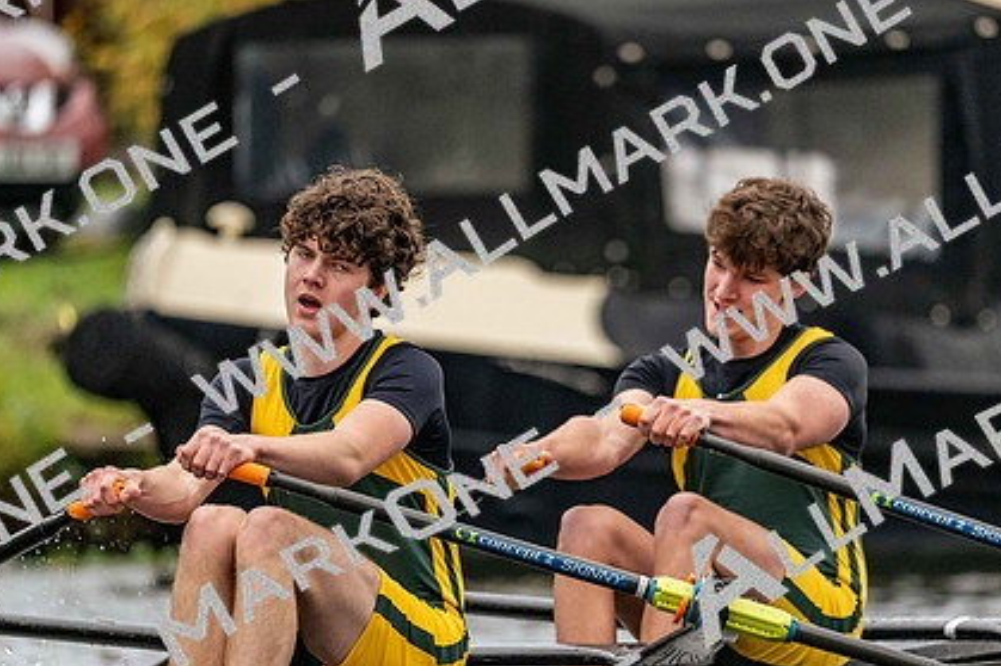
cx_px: 487
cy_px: 421
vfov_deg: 2.5
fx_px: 15397
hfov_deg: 3.7
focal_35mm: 554
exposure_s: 1/2000
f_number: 4.5
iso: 3600
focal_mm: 400
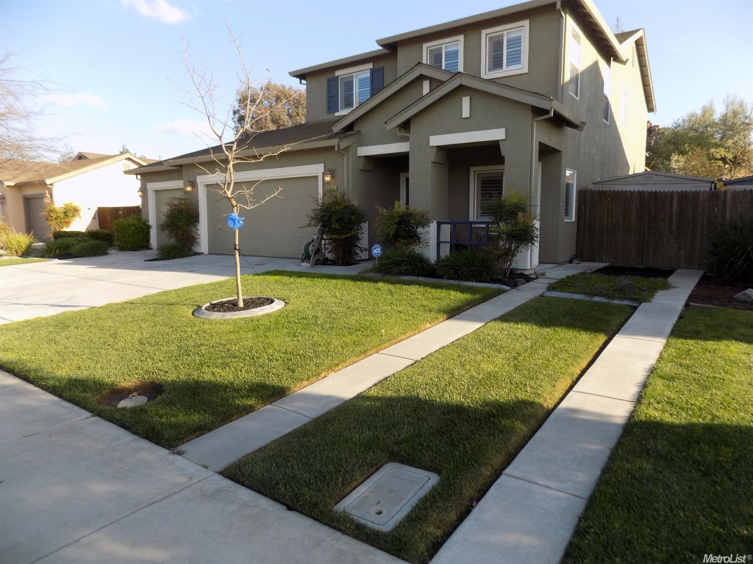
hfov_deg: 73.9
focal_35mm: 23
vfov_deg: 58.9
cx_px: 376
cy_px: 282
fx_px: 500
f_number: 3.1
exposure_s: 1/400
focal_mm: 4
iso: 80
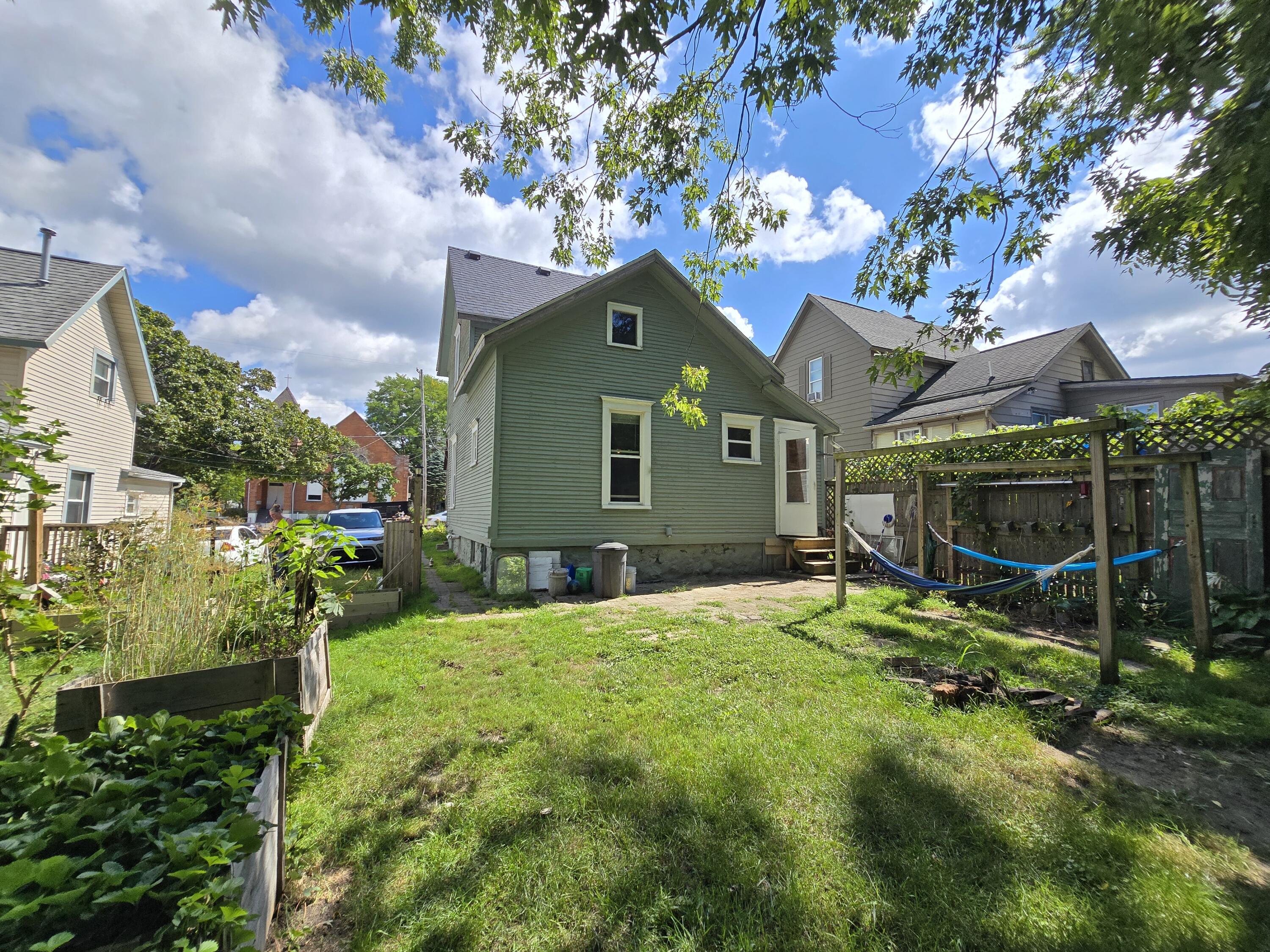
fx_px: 477
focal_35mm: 13
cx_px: 635
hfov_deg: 106.2
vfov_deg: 89.9
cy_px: 476
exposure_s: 1/1654
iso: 50
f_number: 2.2
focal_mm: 2.2
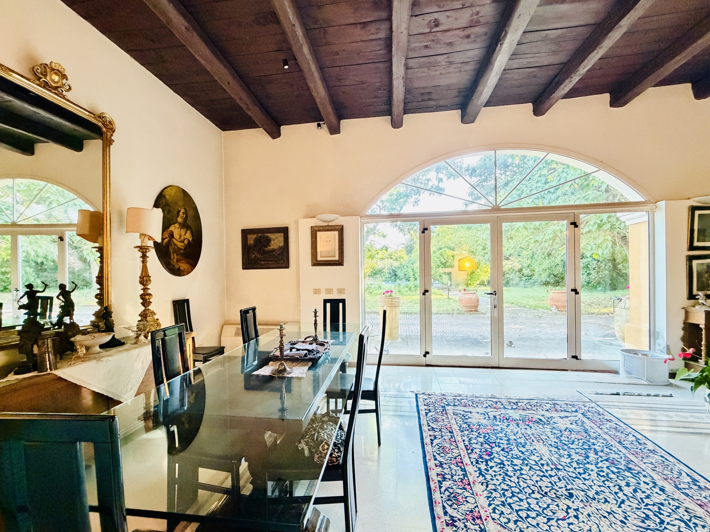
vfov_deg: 81.7
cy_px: 278
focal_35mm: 15
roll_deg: +0.8
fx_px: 308
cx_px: 350
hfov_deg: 98.2
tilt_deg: -2.0
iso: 800
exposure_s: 1/50
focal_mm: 2.22
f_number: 2.2
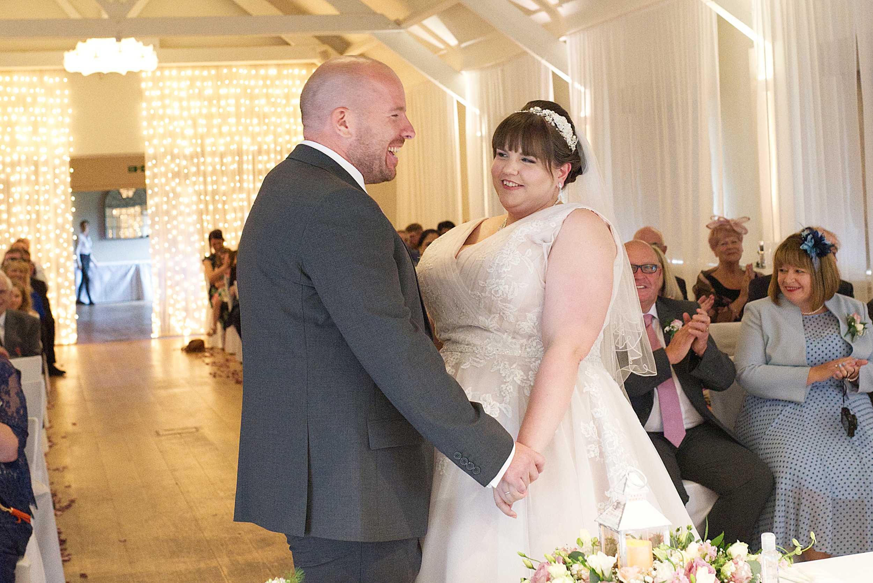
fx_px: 849
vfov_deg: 37.9
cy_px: 292
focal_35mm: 35
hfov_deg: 54.4
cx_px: 436
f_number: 4.5
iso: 8000
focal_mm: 35
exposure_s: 1/160
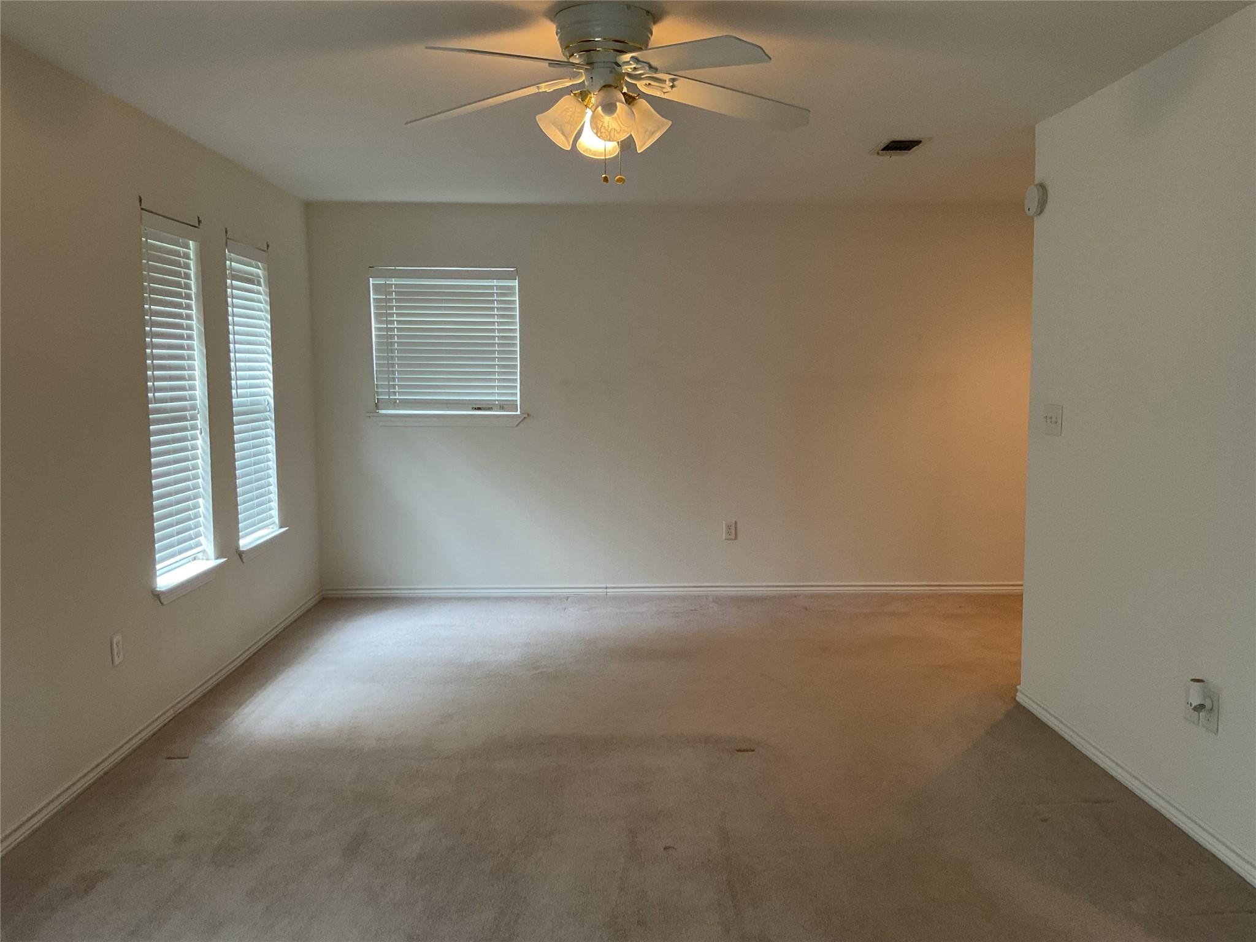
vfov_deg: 48.2
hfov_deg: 61.7
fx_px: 1052
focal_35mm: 29
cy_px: 471
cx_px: 628
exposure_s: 1/50
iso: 80
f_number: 1.8
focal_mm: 3
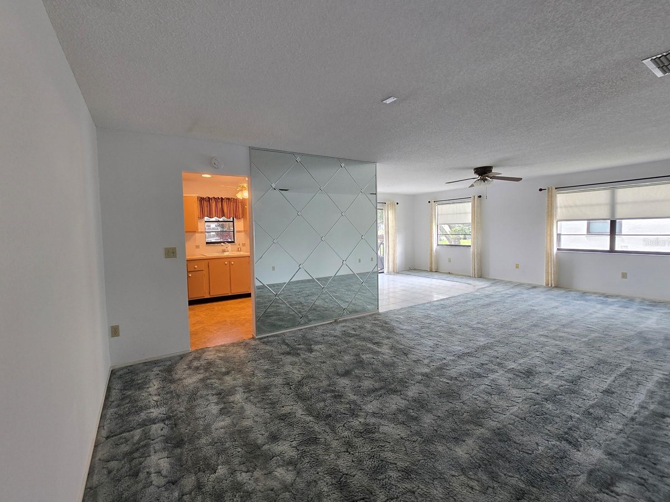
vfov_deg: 85.6
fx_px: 271
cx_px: 325
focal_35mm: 14
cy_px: 242
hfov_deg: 102.0
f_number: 2.2
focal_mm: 2.2
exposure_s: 1/60
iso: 80
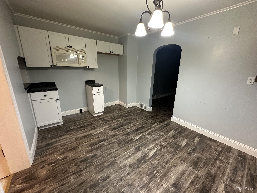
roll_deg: -1.1
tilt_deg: -14.5
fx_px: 104
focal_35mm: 14
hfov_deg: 102.1
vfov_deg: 85.7
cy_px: 96
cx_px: 128
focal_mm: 2.22
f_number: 2.2
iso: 500
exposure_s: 1/60
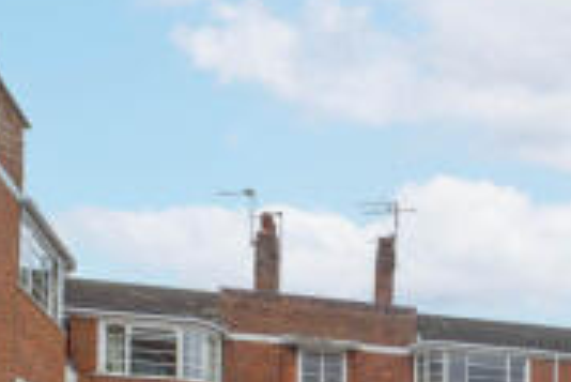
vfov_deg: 29.5
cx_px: 565
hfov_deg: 42.2
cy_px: 438
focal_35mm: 40
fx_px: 635
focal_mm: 10
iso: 400
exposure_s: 1/200
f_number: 6.4
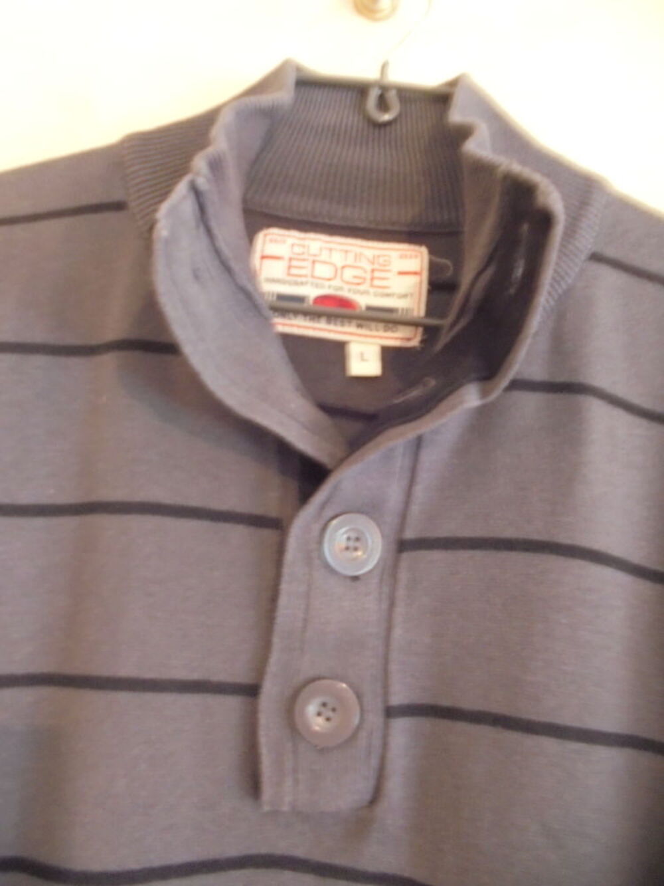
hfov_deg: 53.1
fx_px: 665
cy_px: 443
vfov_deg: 67.3
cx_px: 332
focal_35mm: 26
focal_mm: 4.6
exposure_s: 1/6
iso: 400
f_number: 3.5
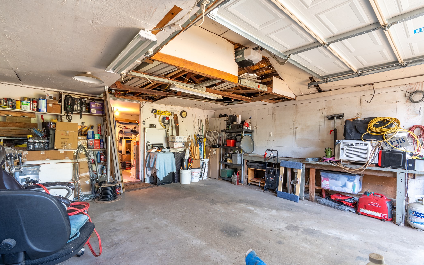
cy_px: 143
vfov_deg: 67.9
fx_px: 196
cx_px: 220
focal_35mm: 17
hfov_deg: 94.3
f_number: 10
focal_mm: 16
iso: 100
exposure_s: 1/25
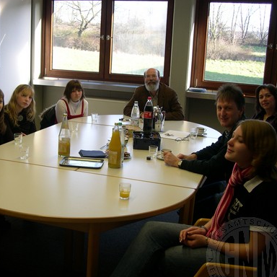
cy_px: 151
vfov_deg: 34.7
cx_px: 89
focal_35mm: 49
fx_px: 444
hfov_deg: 34.3
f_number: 2.8
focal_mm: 8
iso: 100
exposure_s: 1/72.7
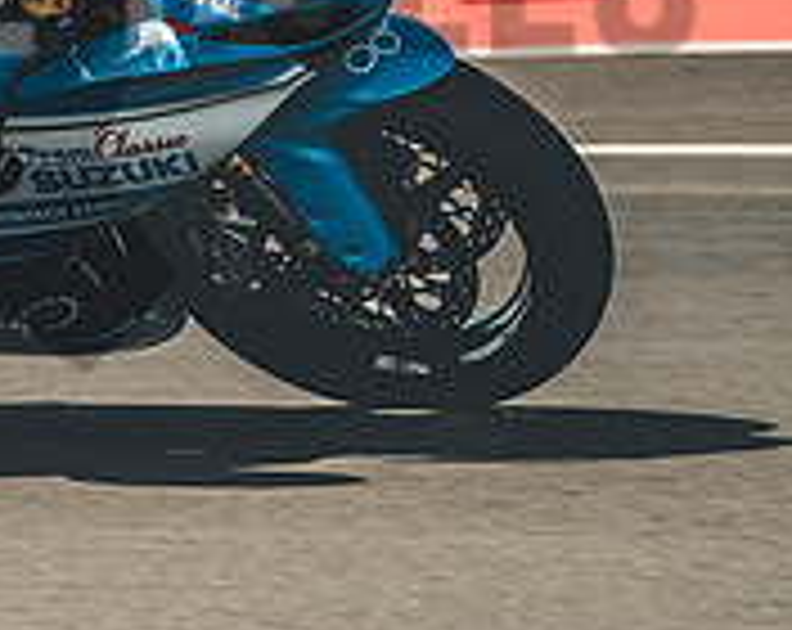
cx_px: -256
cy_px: -61
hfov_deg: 2.2
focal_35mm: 884
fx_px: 20675
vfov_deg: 1.7
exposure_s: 1/1600
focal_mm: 189.7
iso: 500
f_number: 5
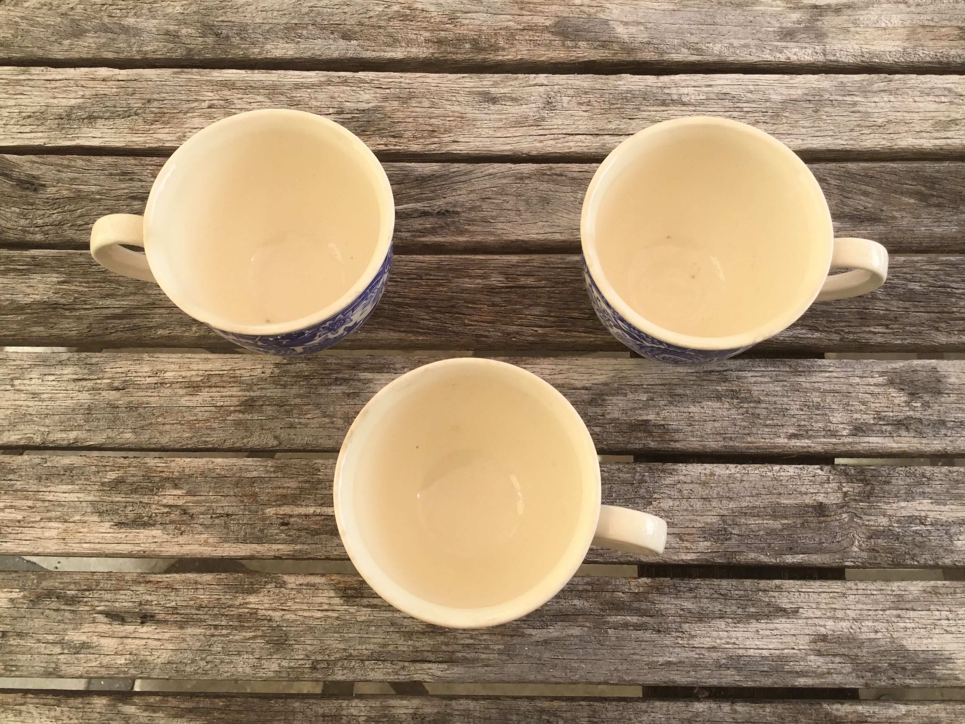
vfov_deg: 45.4
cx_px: 482
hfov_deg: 58.4
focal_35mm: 31
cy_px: 362
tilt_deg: -74.1
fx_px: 864
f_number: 2.4
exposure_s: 1/463
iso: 25
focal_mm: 3.3
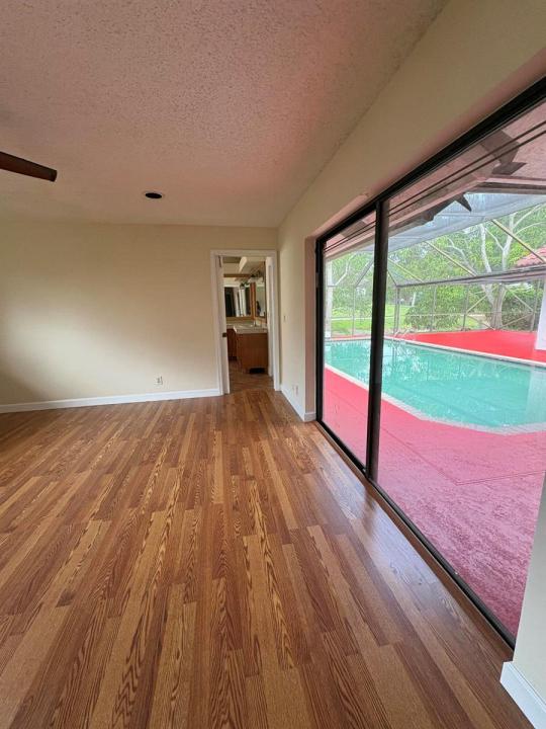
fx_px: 294
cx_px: 273
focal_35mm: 14
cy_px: 364
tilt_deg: -9.1
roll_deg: +0.3
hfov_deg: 85.7
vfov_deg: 102.1
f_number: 2.2
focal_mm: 2.22
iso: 200
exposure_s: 1/64
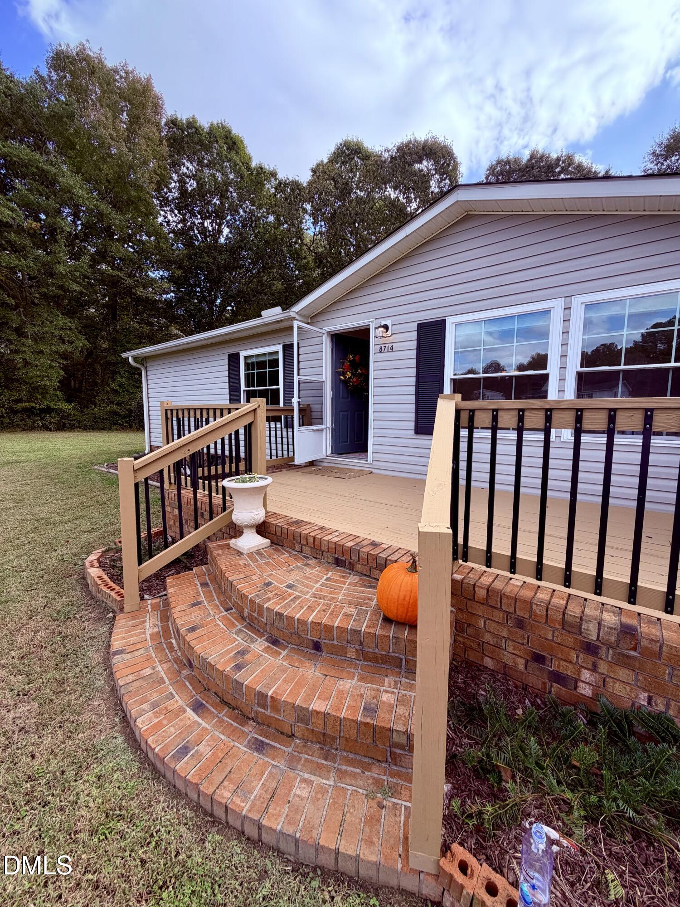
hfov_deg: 85.7
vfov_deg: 102.1
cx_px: 340
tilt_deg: -5.6
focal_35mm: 14
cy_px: 454
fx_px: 367
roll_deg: +0.2
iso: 50
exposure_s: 1/502
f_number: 2.2
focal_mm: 2.22
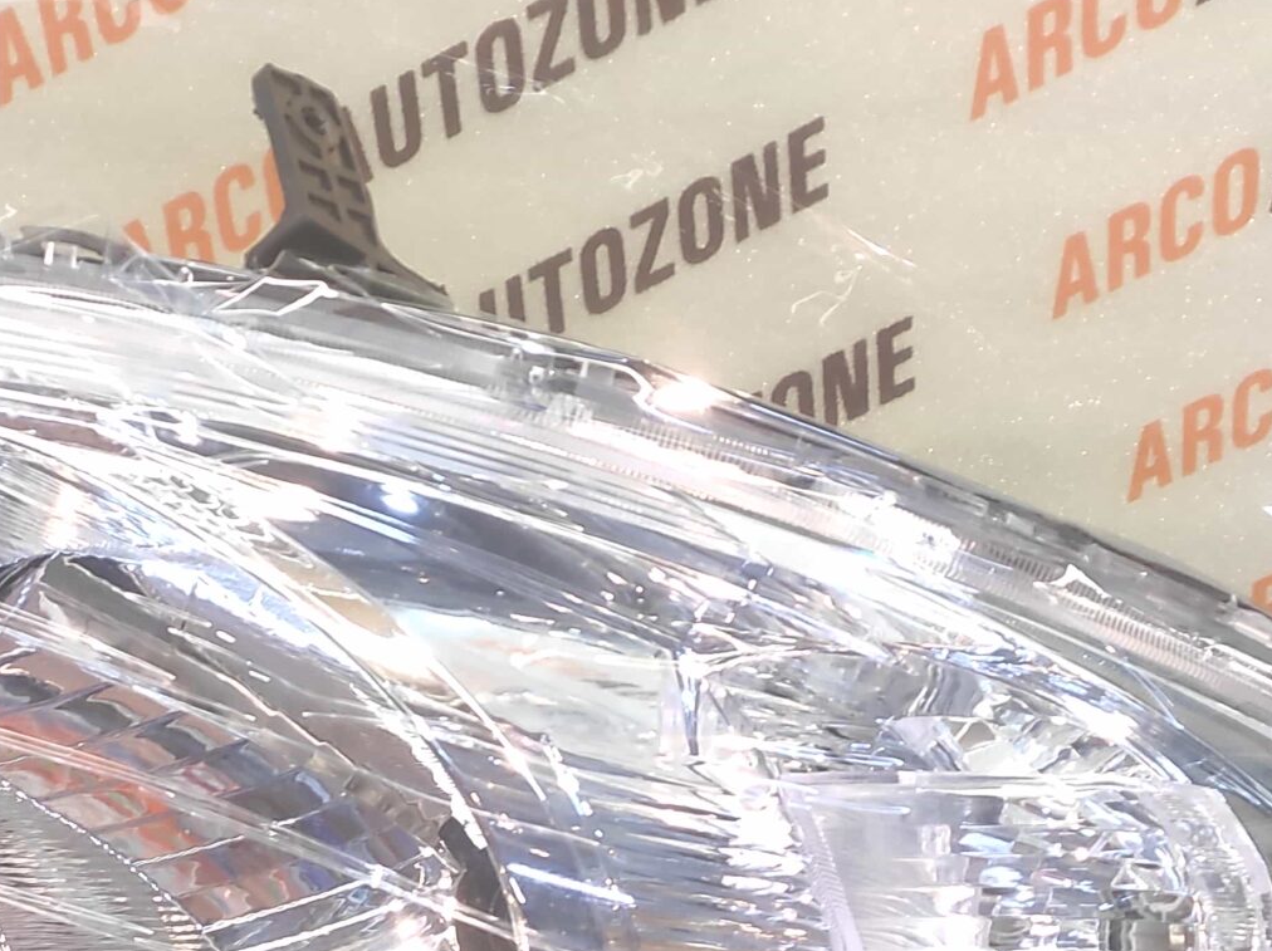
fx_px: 1579
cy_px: 673
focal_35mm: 43
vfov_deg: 33.1
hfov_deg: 43.5
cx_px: 470
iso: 368
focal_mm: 4.74
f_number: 1.79
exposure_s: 1/33
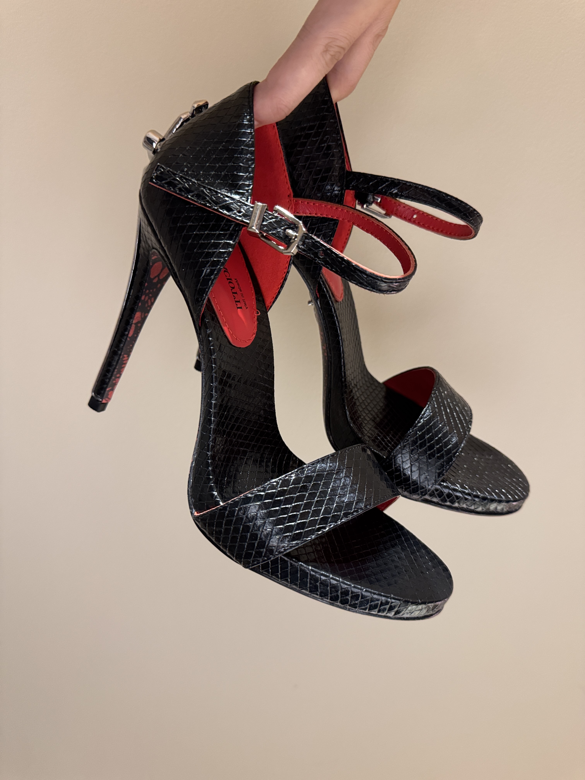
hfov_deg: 56.8
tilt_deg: -16.2
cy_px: 390
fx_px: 541
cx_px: 292
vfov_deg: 71.6
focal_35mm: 24
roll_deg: +0.6
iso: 640
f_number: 1.78
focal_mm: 6.76
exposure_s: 1/50
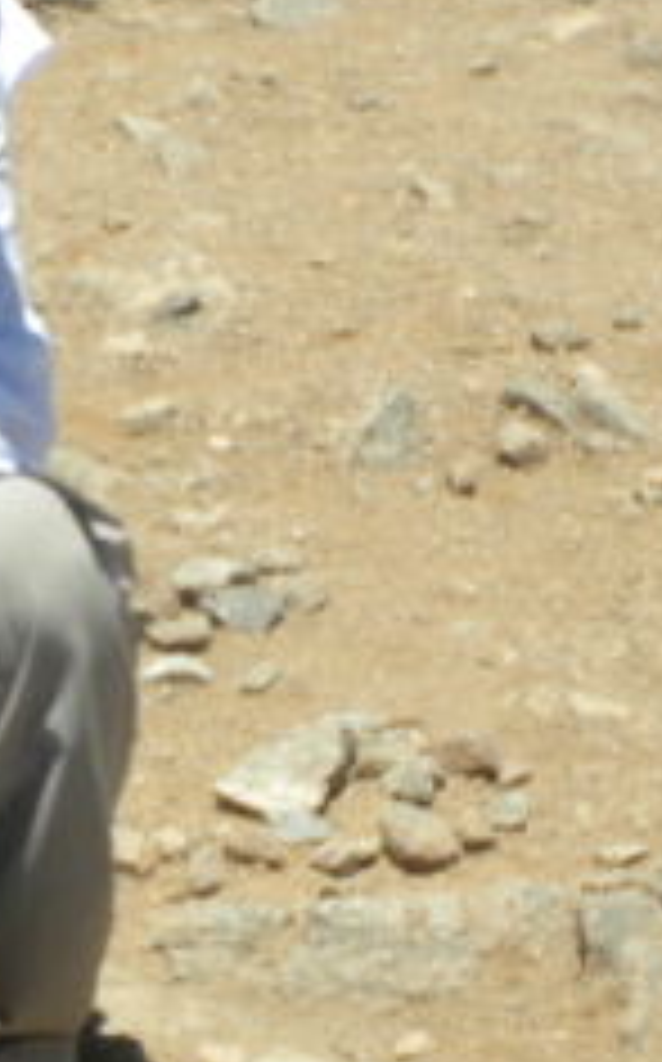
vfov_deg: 15.7
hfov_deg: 9.7
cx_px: -72
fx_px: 3849
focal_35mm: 133
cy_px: 639
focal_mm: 6.6
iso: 64
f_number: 10
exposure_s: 1/127
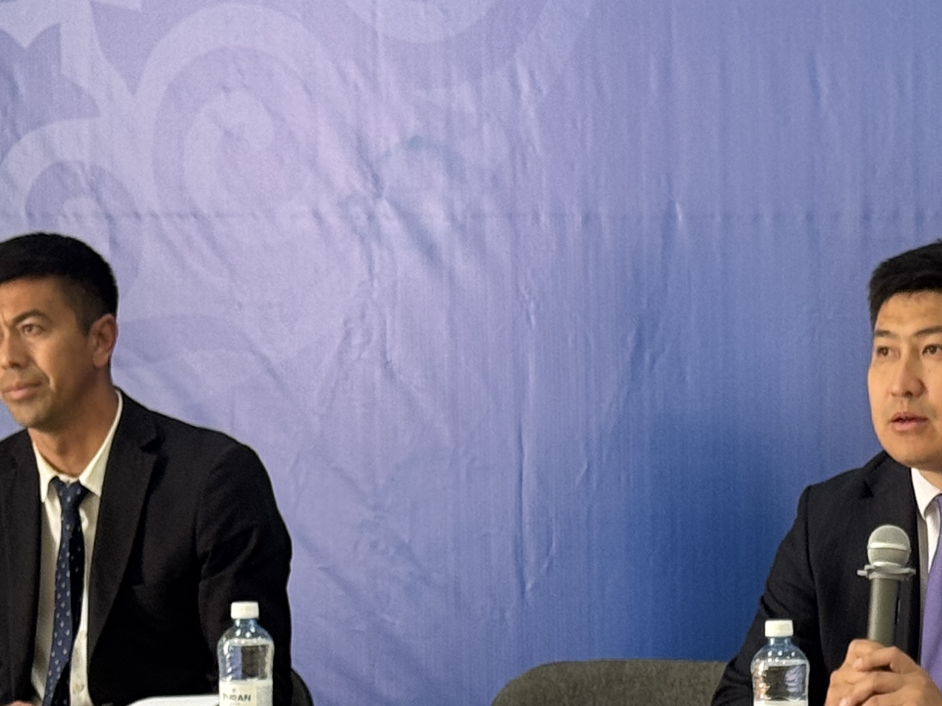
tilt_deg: -4.2
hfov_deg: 12.8
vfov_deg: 9.8
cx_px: 989
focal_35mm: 152
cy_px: 508
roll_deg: +0.5
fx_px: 4137
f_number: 1.78
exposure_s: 1/50
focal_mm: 6.76
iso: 100
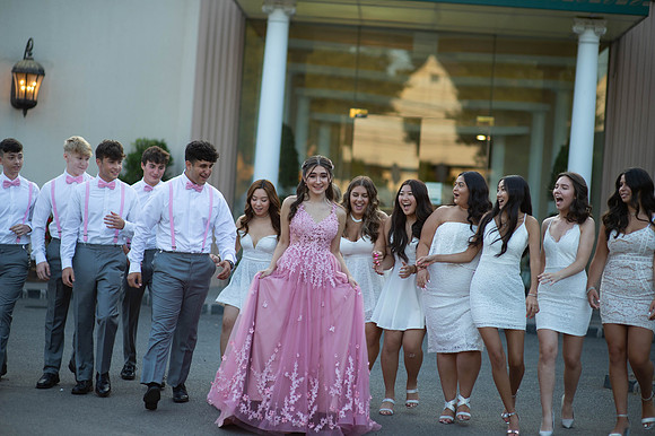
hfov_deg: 23.9
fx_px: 1546
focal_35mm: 85
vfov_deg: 16.1
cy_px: 218
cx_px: 328
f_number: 2
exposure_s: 1/1000
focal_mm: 85
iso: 250
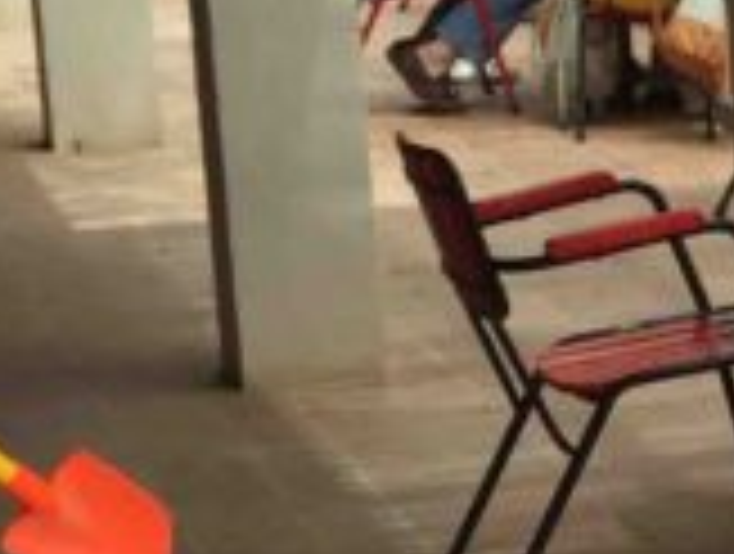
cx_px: 1887
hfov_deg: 10.7
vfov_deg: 9.9
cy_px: 306
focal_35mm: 151
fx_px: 3209
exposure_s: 1/289
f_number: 2.2
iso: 32
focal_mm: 4.15
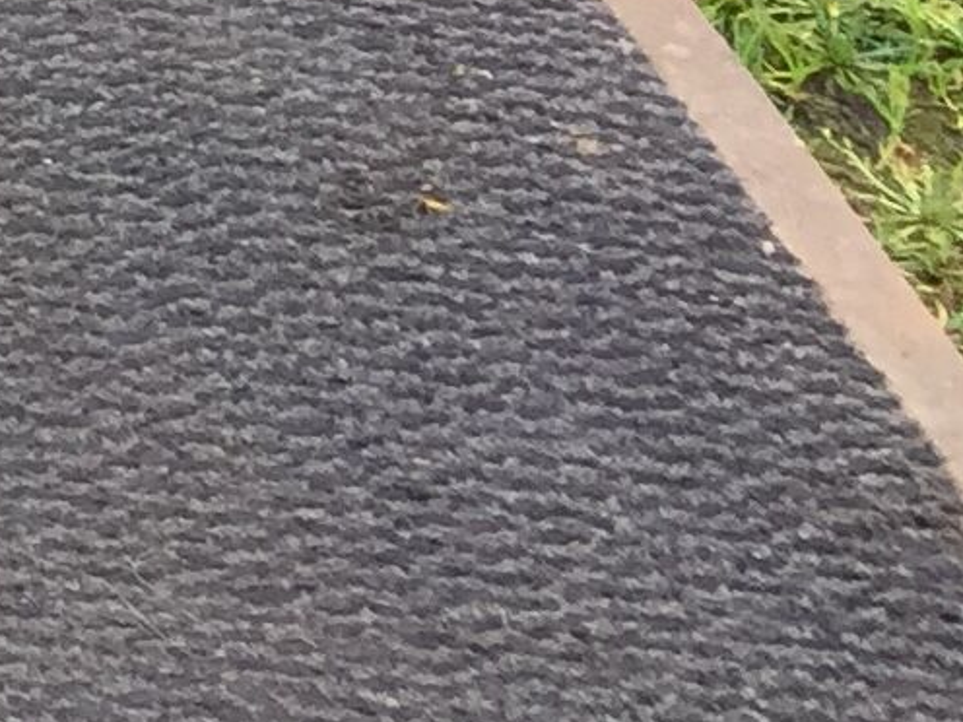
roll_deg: -0.3
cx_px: -1891
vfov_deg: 6.9
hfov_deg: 8.7
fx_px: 5314
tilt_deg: -19.9
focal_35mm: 191
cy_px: -1504
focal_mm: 4.15
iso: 40
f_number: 2.2
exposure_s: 1/100
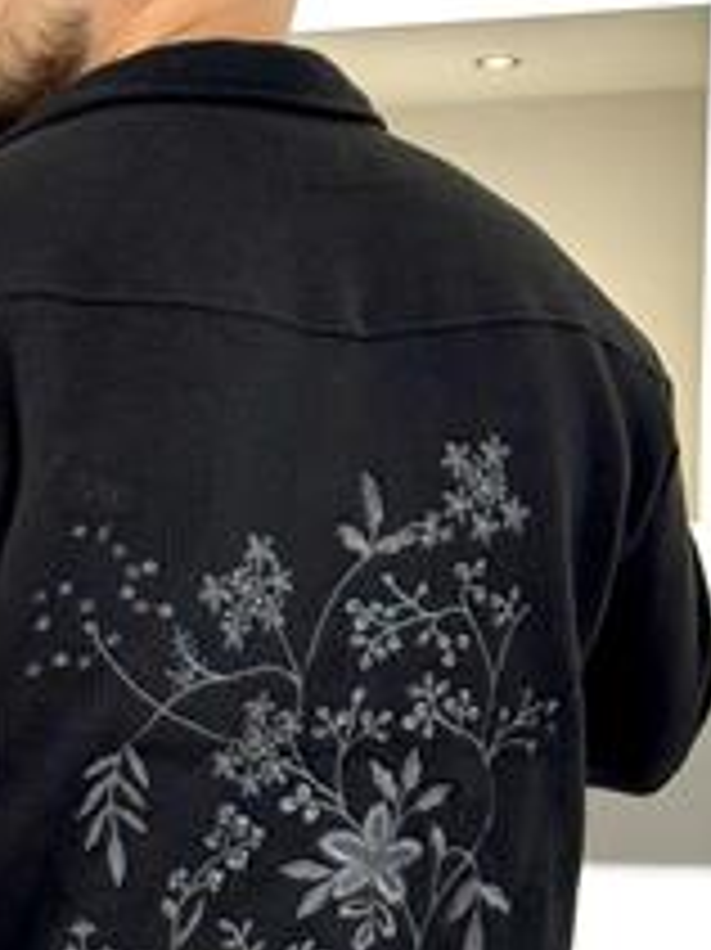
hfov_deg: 13.9
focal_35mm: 106
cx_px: 184
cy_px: 711
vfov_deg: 18.4
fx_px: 2906
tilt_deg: -1.3
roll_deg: -0.1
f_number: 1.78
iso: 100
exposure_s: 1/100
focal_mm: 6.76
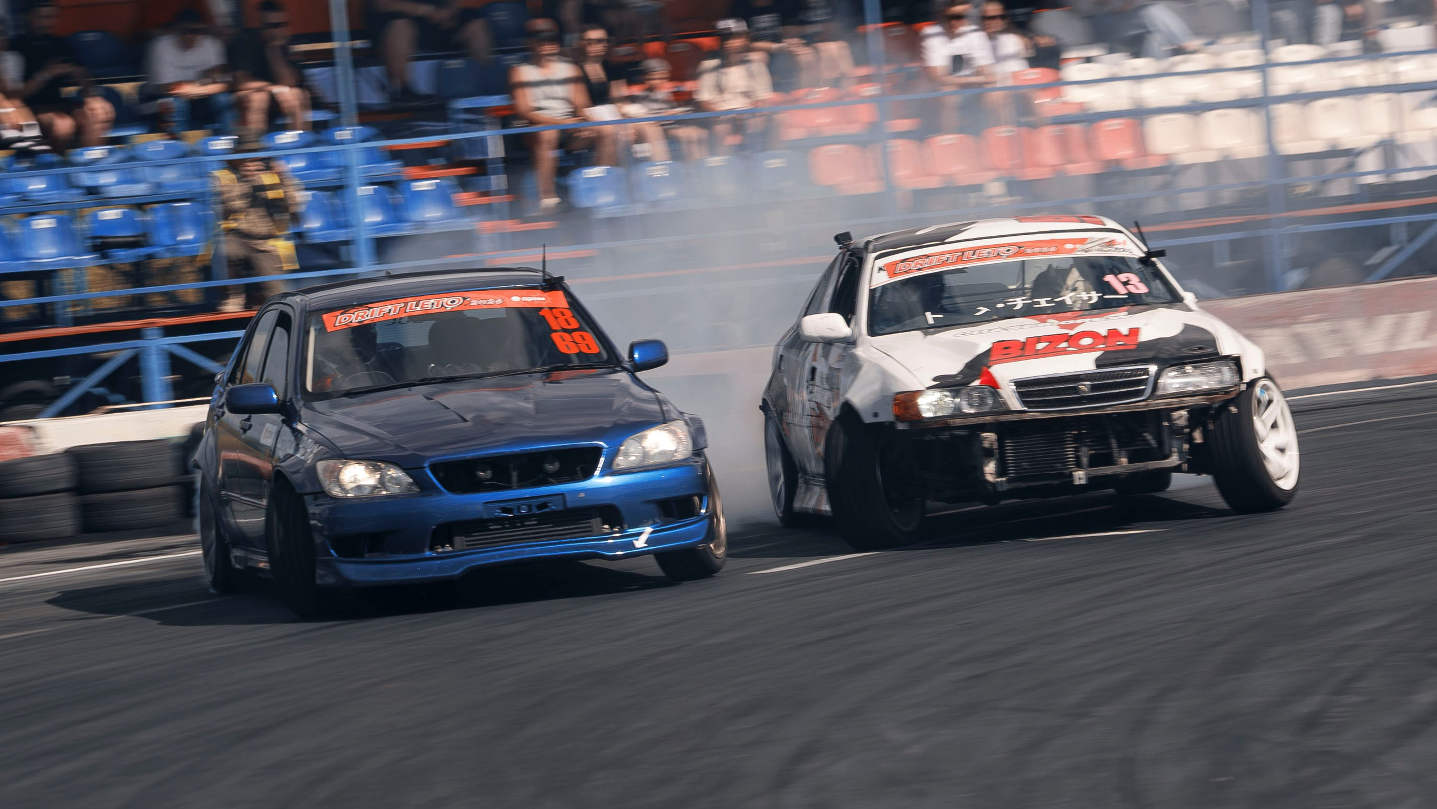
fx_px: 9424
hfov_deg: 8.7
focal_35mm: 247
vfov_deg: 4.9
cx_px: 881
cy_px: 349
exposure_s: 1/125
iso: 100
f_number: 10
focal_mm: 110
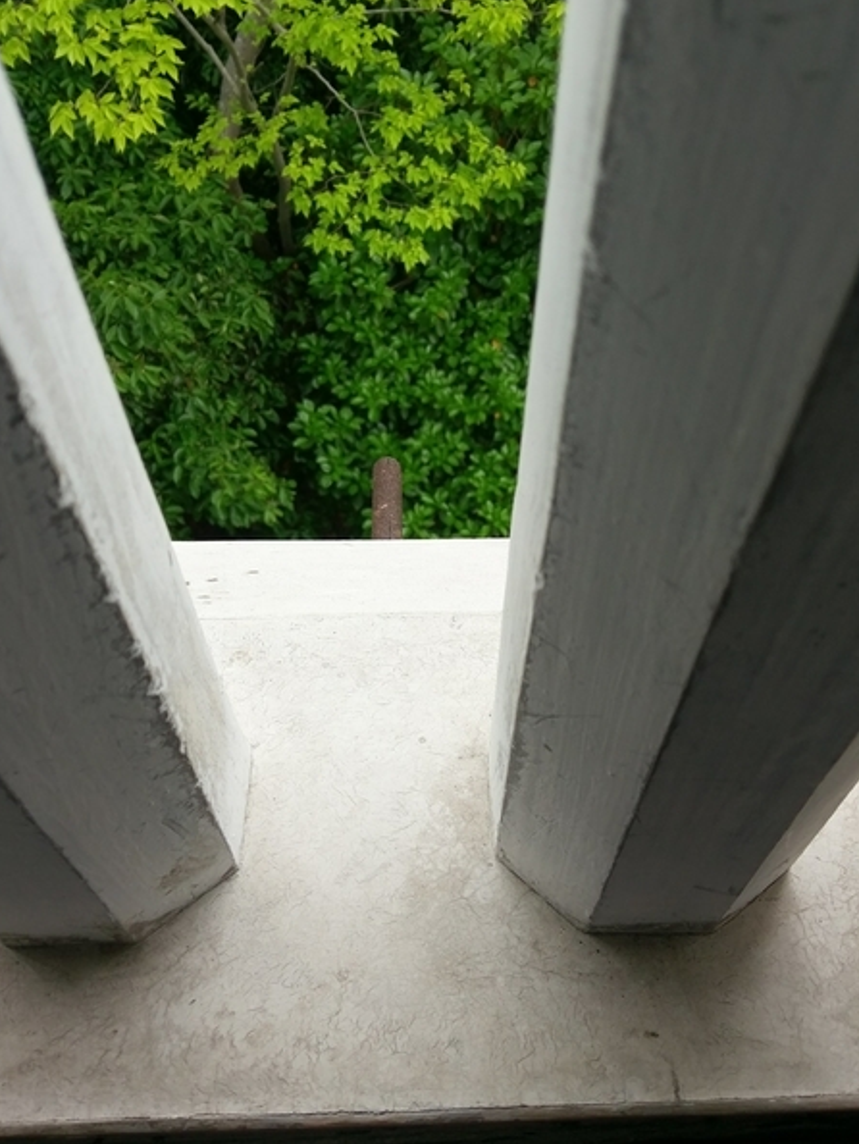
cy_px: 535
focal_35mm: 35
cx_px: 464
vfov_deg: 52.6
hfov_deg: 40.7
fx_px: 1157
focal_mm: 4.58
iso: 100
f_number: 1.8
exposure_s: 1/277
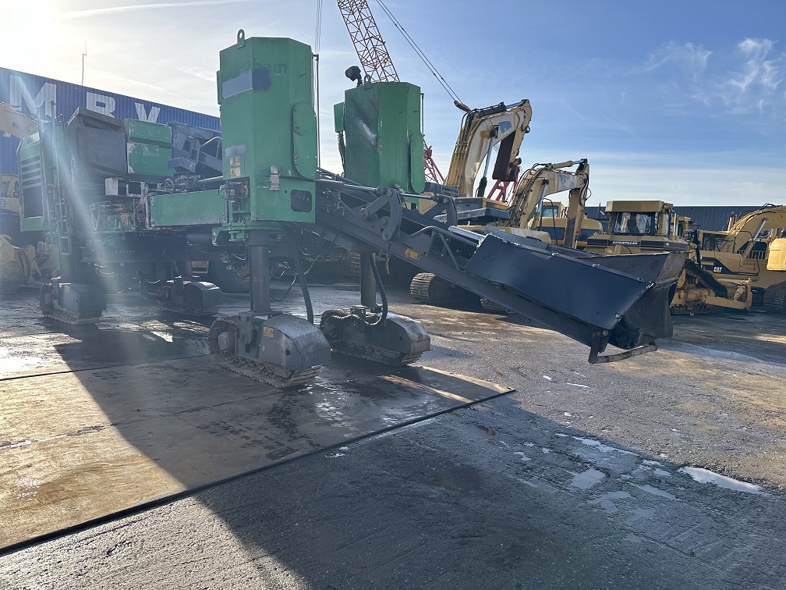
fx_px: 545
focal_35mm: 24
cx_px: 393
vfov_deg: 56.8
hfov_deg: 71.6
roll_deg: -3.4
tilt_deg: -1.8
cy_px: 295
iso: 80
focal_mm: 6.86
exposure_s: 1/2410
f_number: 1.78
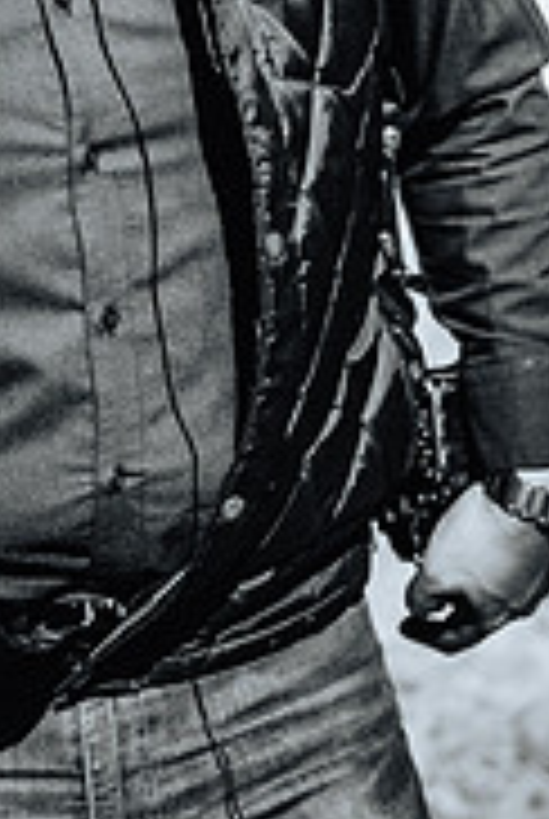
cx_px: 9
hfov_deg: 12.3
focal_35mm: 111
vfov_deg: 17.9
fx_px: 2529
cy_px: 0
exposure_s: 1/3200
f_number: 1.8
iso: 100
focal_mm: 30
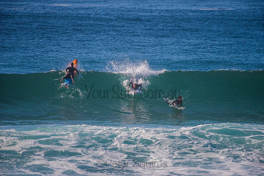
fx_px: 3667
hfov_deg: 4.1
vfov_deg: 2.8
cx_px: 132
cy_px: 88
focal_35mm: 500
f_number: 5.6
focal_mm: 500
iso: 1000
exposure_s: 1/2000
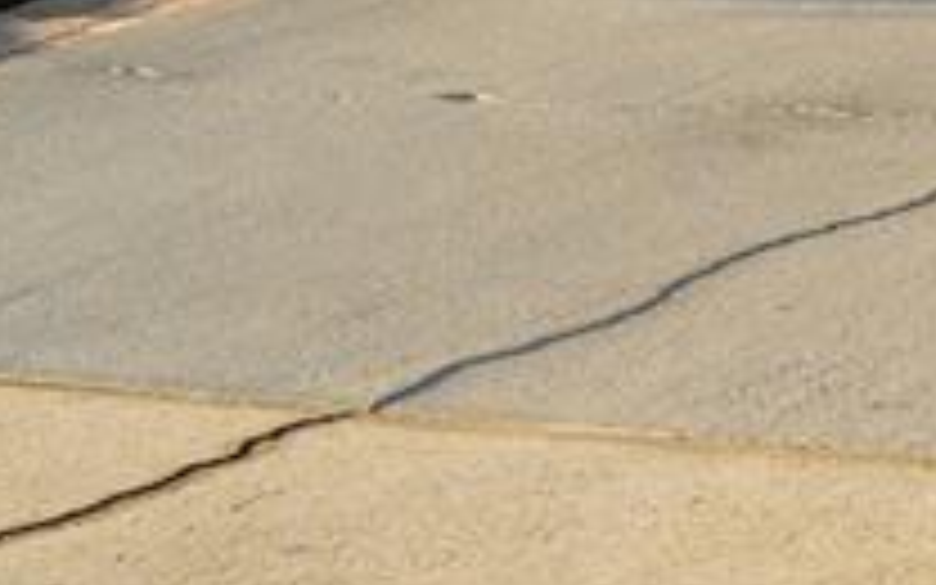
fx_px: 5000
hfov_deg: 10.0
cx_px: 1845
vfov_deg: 6.4
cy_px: -706
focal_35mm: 196
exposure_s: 1/80
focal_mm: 39
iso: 100
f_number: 8
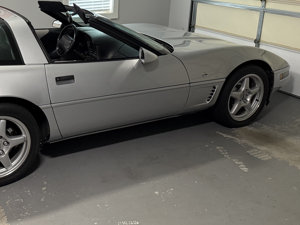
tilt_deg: -18.2
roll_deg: +1.3
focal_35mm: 43
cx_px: 64
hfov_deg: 42.1
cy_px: 82
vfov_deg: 33.4
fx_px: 373
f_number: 1.78
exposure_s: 1/60
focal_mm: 6.76
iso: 320
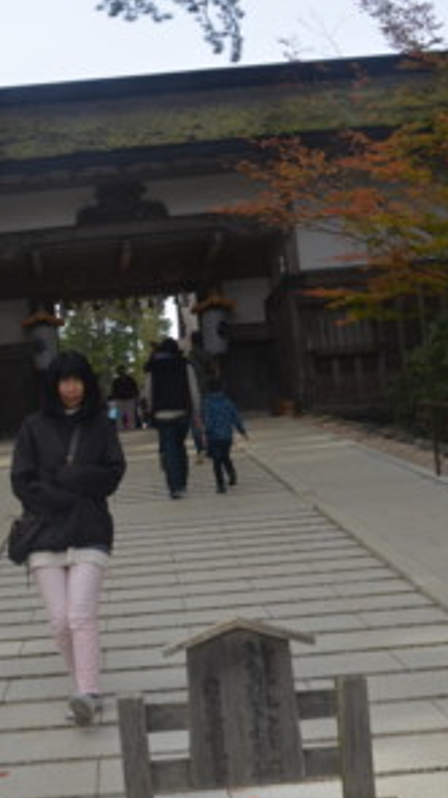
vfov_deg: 33.9
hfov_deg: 19.1
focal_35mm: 62
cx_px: 67
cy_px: 399
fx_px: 1312
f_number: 7.1
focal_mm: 26
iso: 200
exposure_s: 1/200
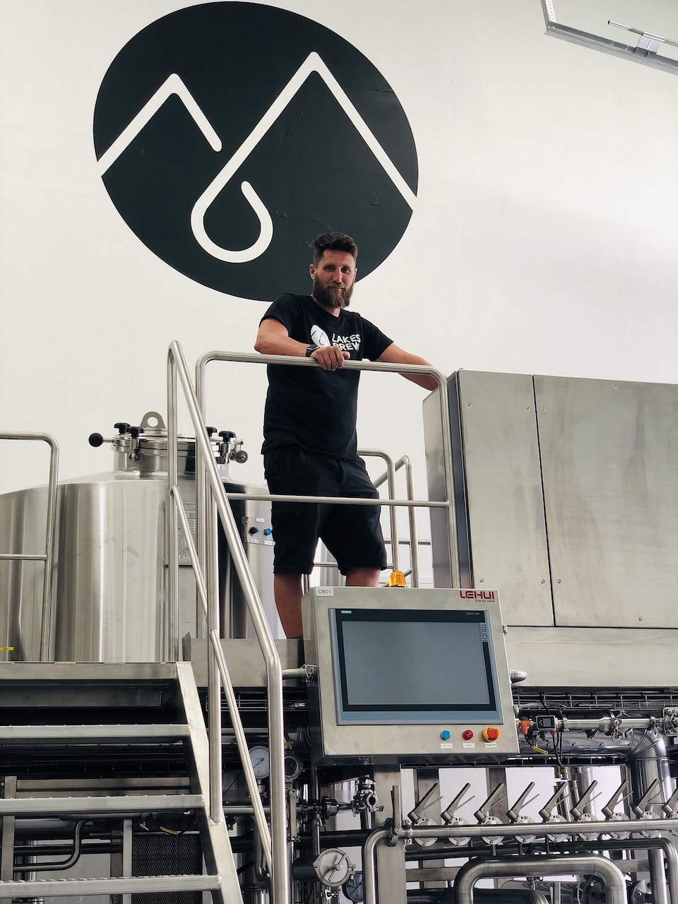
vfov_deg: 36.8
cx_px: 339
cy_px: 452
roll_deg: +1.3
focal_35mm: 52
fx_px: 1358
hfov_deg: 28.0
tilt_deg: +17.6
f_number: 2.4
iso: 32
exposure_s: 1/60
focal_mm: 6
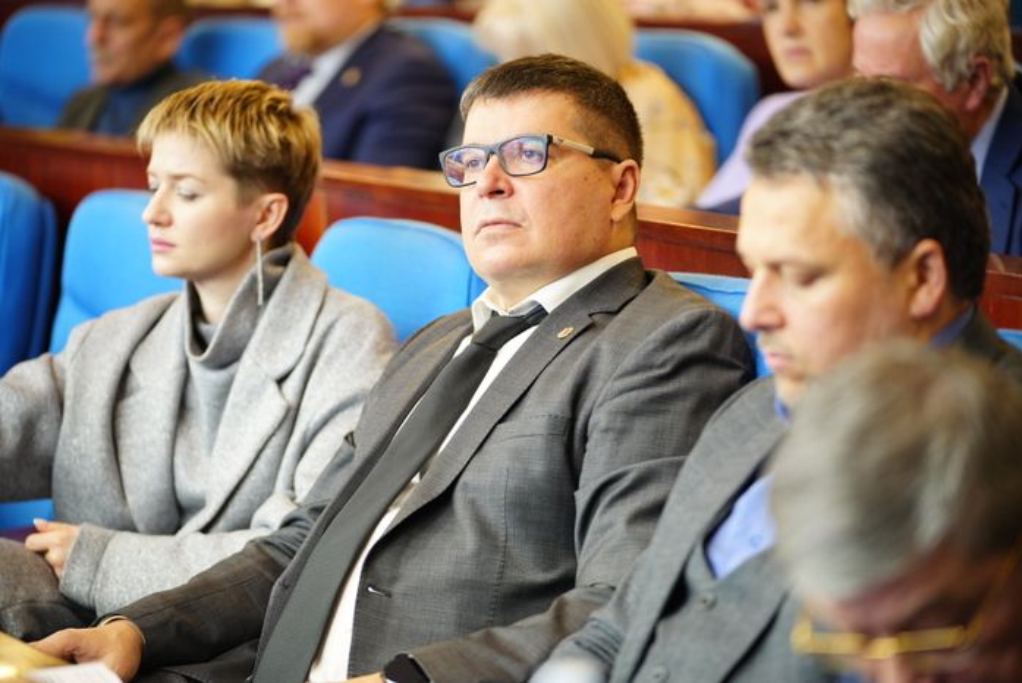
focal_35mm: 142
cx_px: 511
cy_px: 342
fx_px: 4034
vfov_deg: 9.7
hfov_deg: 14.4
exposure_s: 1/80
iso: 1600
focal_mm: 142
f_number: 2.8
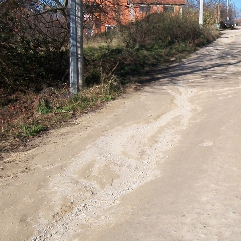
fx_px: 441
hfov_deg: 29.8
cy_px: 101
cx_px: 194
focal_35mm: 56
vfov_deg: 30.5
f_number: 4.8
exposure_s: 1/1000
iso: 200
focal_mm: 6
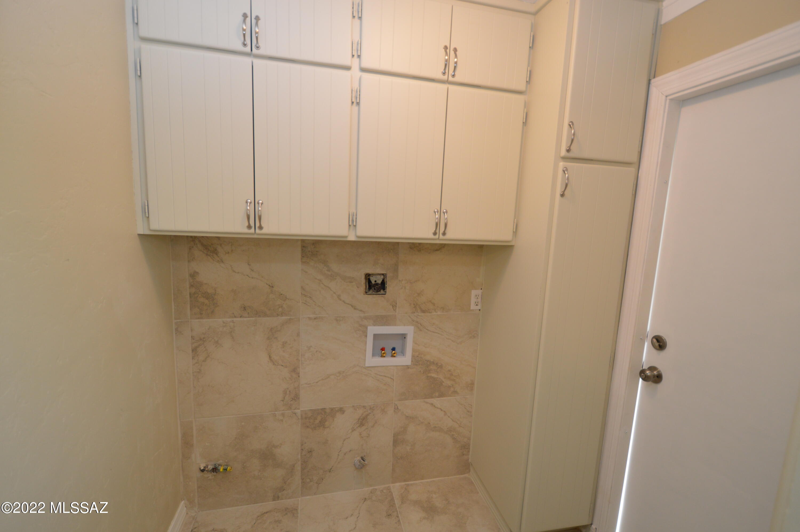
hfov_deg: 100.4
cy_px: 266
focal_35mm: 15
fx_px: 333
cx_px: 400
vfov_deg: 77.2
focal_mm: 10
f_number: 3.5
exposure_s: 1/60
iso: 450
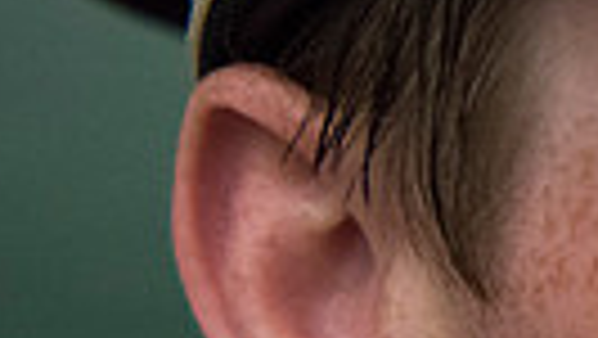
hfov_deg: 15.8
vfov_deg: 10.9
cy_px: 372
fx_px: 1745
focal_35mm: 110
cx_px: 1160
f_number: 3.2
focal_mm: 24
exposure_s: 1/250
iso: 3200
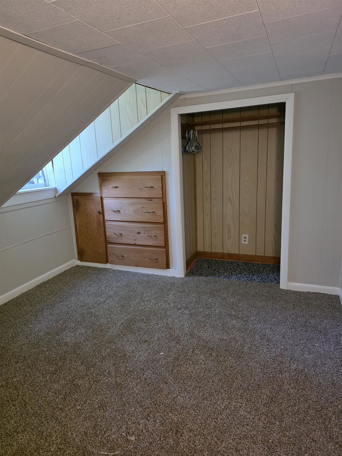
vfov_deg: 73.9
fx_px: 303
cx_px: 171
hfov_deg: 58.9
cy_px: 228
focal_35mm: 23
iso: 1600
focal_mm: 6.3
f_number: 1.7
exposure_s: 1/120
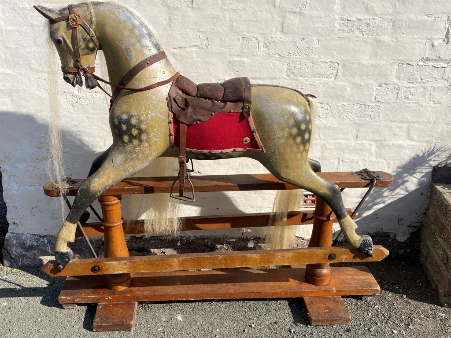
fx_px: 339
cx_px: 226
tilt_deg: -24.3
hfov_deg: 67.3
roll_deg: -1.3
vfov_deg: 53.1
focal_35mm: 26
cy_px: 169
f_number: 1.8
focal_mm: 4.25
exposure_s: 1/3984
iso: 32
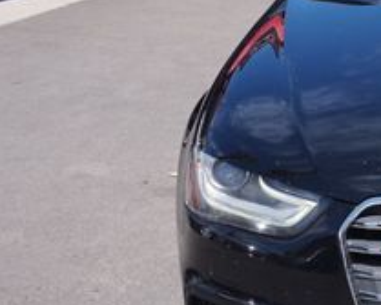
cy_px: 150
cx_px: 463
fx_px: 1071
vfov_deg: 16.2
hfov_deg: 19.0
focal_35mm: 95
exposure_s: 1/250
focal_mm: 22
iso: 100
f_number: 8
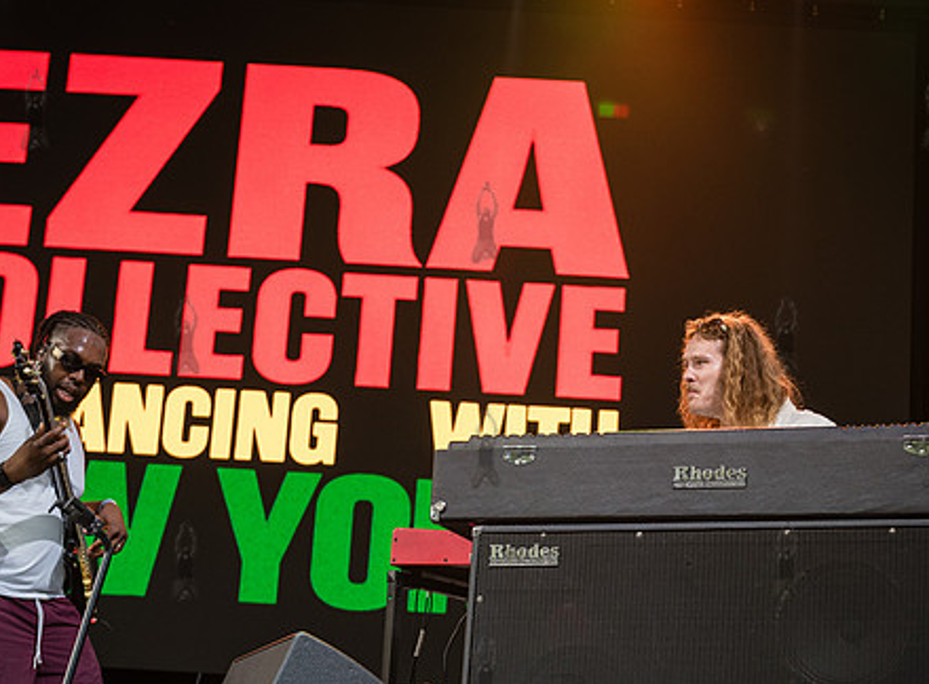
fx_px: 1973
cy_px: 469
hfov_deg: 26.4
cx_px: 583
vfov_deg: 19.6
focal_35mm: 74
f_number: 4
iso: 1000
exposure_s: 1/320
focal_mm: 50
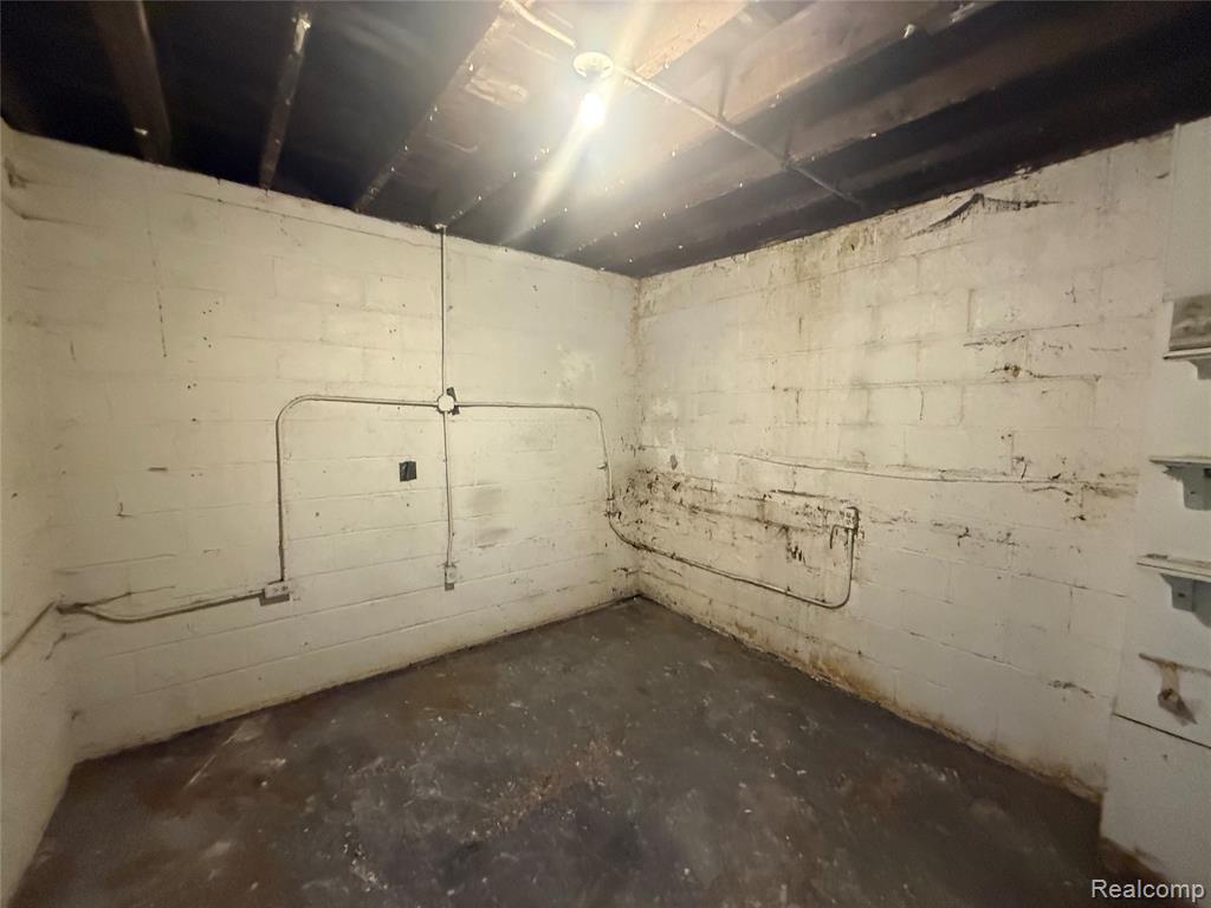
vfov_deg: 85.7
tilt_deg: -6.4
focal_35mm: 14
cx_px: 606
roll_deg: +0.7
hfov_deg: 102.1
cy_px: 454
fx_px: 490
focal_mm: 2.22
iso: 800
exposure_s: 1/60
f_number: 2.2
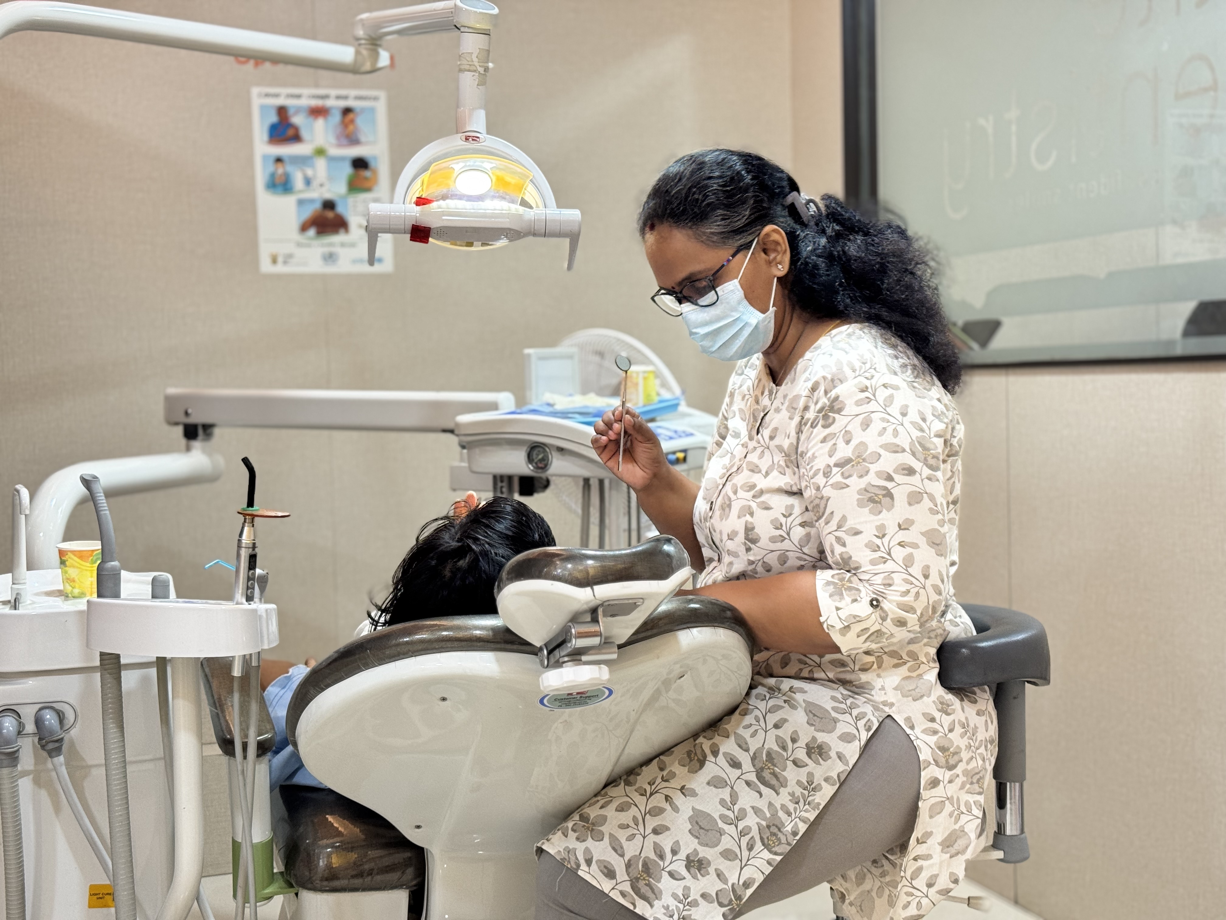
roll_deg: +1.3
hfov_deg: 39.7
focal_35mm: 48
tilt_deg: -2.0
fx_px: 1700
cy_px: 460
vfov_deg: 30.3
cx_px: 613
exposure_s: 1/50
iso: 125
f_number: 1.78
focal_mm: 6.76
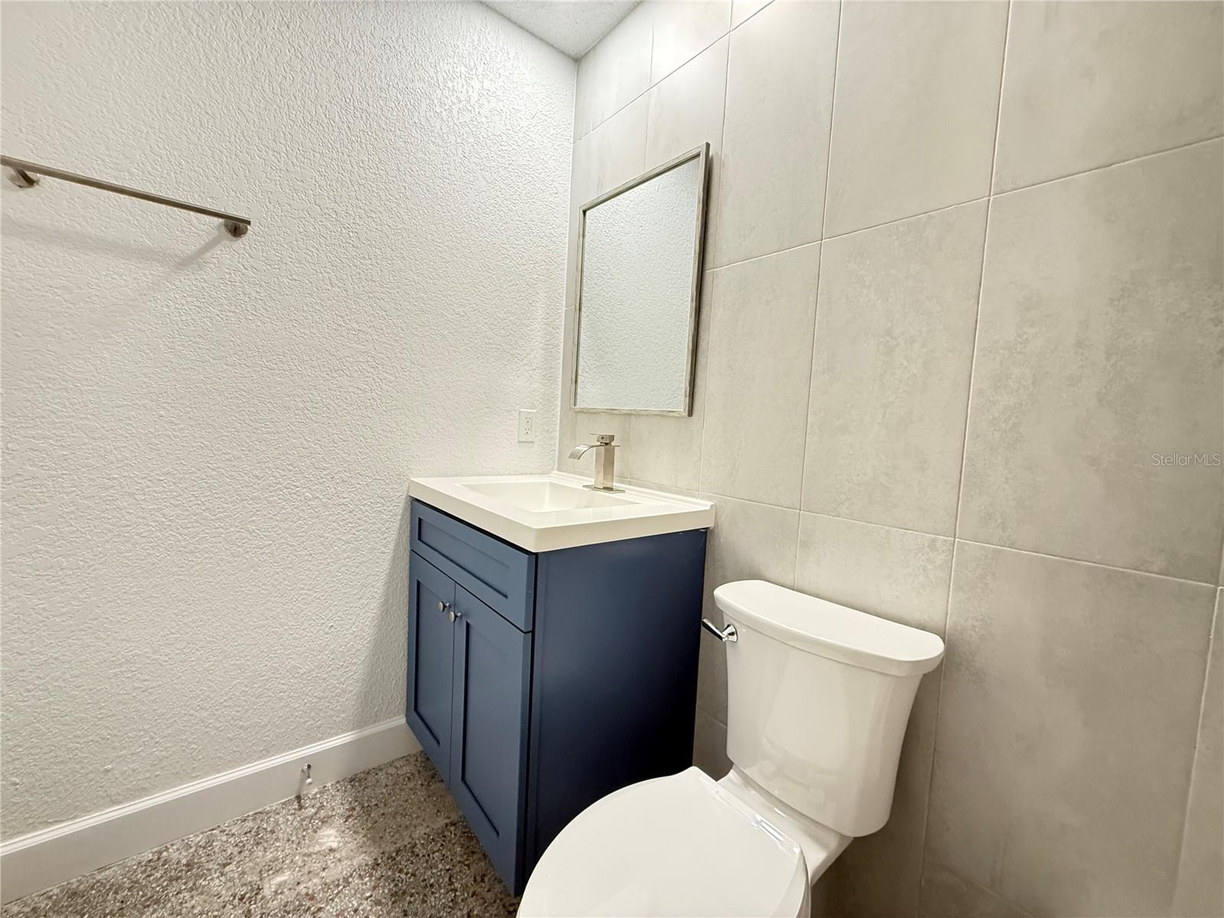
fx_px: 495
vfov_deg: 85.7
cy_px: 459
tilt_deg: -3.6
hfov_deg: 102.1
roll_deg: -3.3
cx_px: 612
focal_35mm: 14
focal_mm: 2.22
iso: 400
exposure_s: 1/60
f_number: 2.2
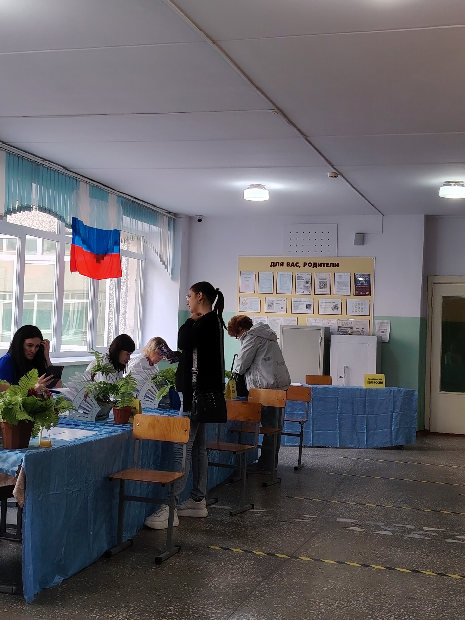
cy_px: 309
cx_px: 233
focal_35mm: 49
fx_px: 878
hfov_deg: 29.7
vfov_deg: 38.9
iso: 246
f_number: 1.75
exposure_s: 1/33.3
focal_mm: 5.25
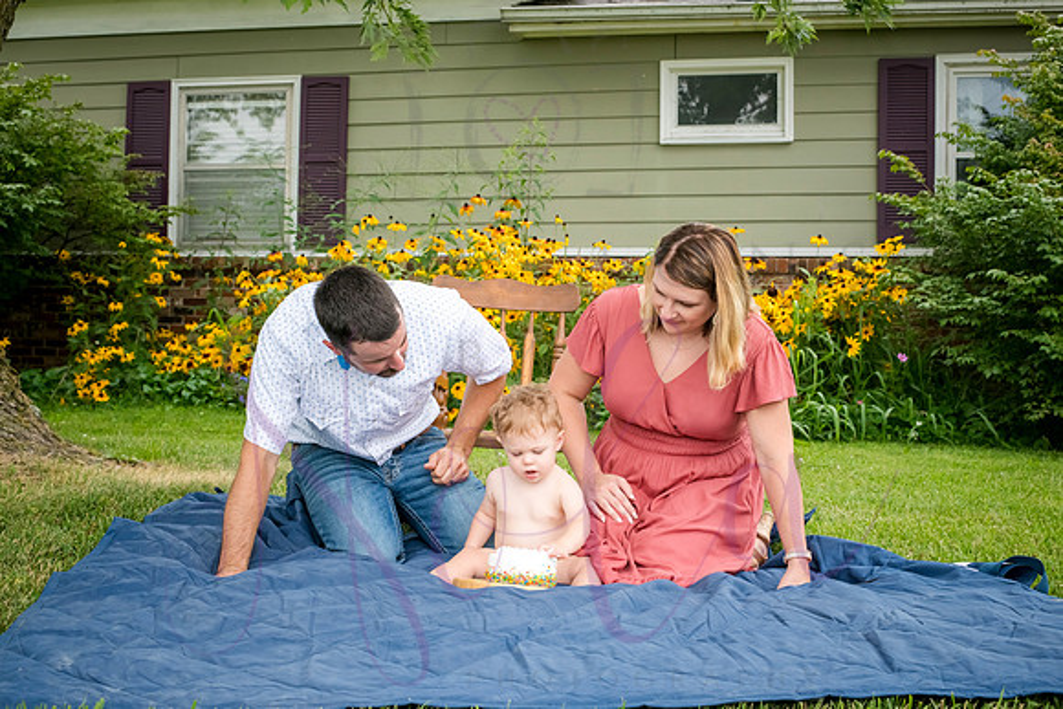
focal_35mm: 52
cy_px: 349
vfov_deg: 26.0
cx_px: 543
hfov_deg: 38.2
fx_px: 1534
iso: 500
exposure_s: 1/400
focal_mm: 50
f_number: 8
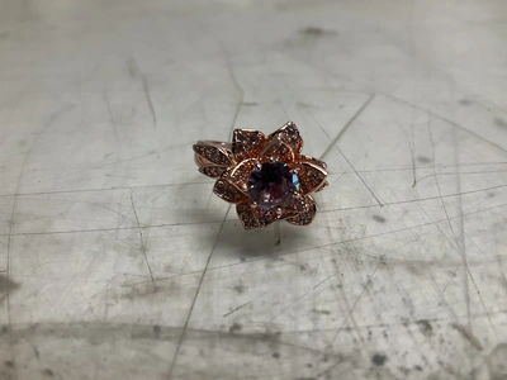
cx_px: 254
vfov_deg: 48.2
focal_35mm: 29
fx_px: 425
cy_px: 190
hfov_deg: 61.7
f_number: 1.8
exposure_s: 1/120
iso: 50
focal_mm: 3
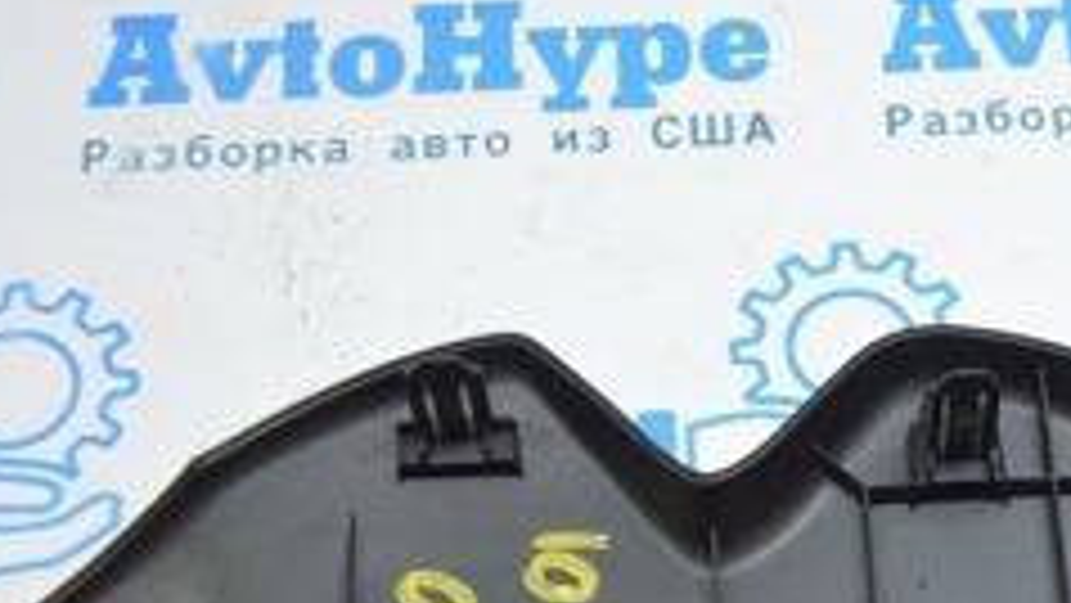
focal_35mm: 76
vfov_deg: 15.3
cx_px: 909
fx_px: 2159
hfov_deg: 27.1
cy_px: 718
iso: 400
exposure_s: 1/50
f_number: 3.5
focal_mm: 18
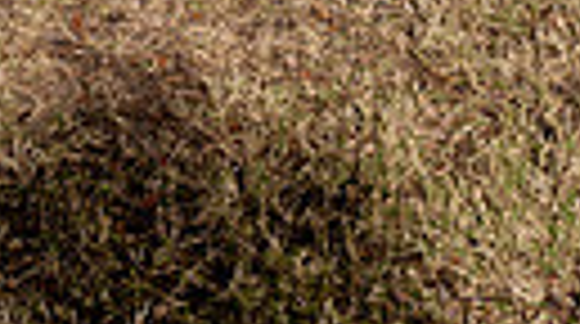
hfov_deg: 23.5
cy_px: -675
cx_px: 49
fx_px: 1351
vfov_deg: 9.9
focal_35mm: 88
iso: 100
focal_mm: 24
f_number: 8
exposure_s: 1/250
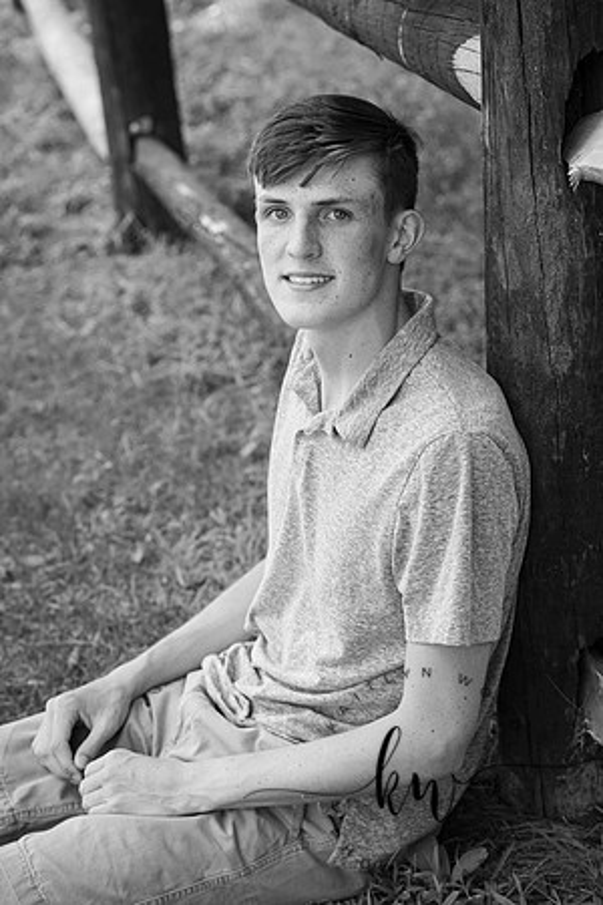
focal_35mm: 100
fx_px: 2512
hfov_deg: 13.7
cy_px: 452
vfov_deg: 20.4
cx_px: 302
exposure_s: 1/200
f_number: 5.6
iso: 400
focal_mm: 100
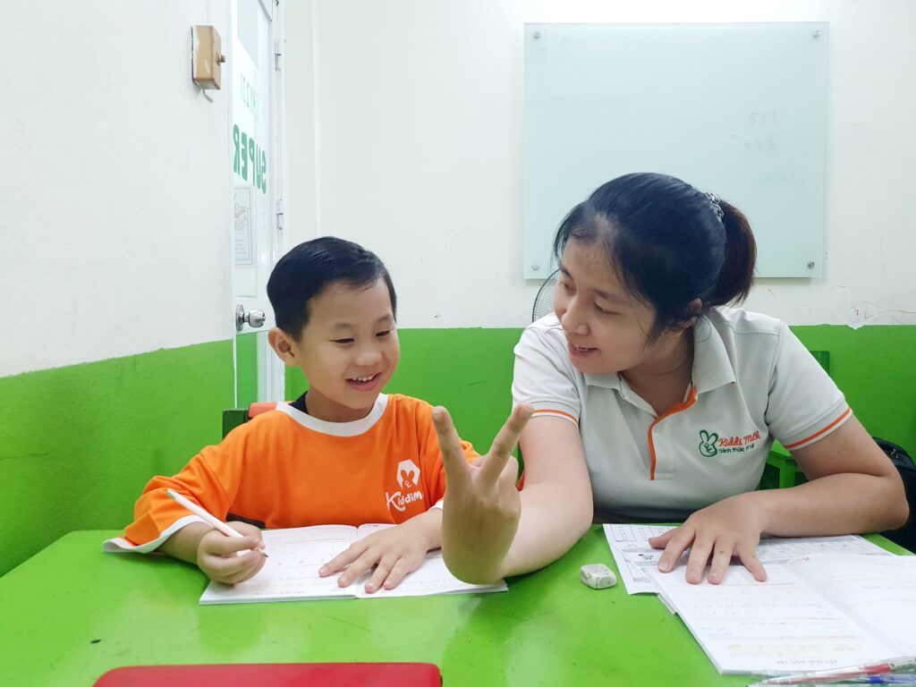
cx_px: 458
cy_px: 344
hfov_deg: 67.3
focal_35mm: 26
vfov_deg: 53.1
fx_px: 688
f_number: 1.5
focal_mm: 4.32
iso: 250
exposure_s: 1/100
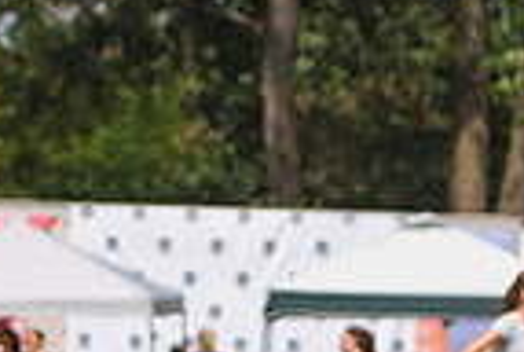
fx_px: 5018
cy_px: 512
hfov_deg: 5.8
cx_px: -517
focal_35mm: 344
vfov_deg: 4.0
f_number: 4
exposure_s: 1/2500
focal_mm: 57
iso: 200
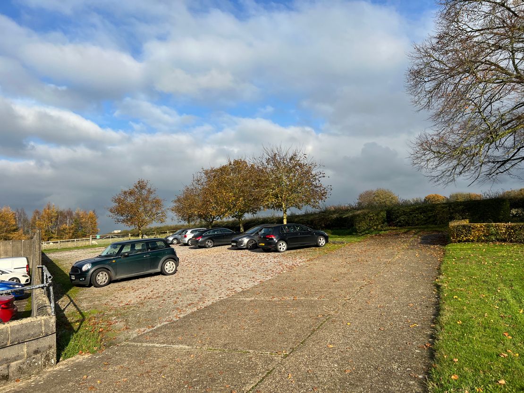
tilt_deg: +4.9
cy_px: 196
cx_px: 262
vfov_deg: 53.1
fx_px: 394
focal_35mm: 26
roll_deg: +2.7
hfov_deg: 67.3
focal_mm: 5.7
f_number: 1.5
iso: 50
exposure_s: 1/4115
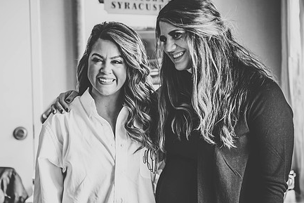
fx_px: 701
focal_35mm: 83
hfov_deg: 24.4
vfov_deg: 16.5
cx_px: 117
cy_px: 84
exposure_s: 1/100
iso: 800
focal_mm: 62
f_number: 2.8
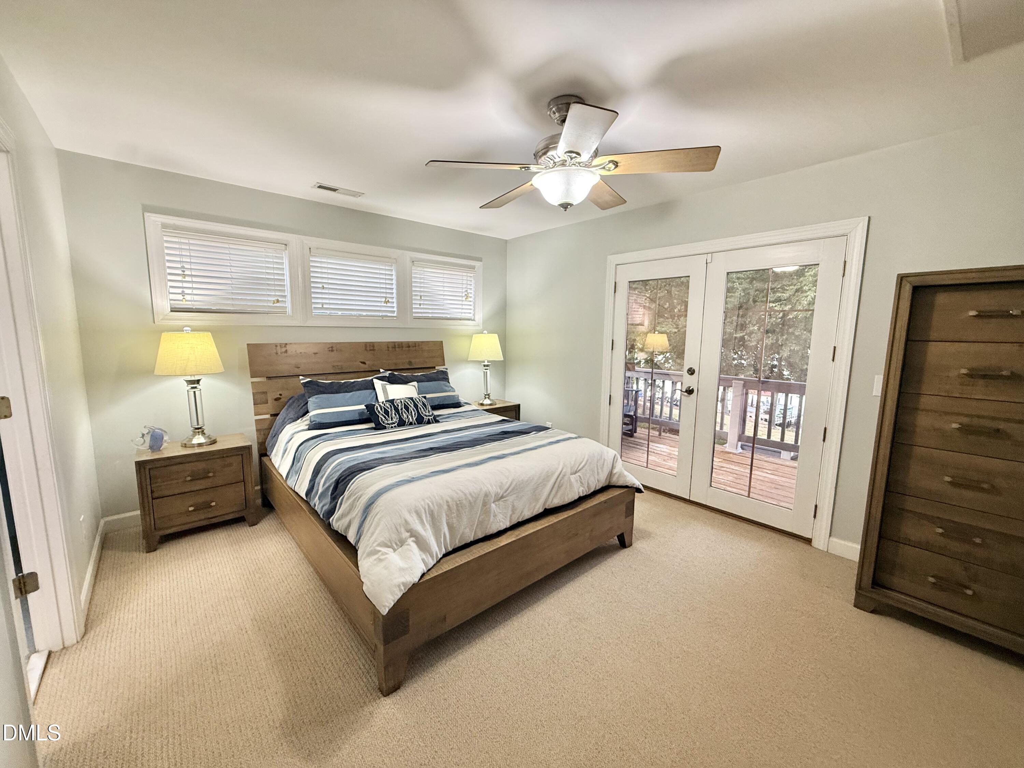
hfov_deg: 102.1
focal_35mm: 14
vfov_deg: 85.7
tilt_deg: -6.8
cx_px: 512
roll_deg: -0.5
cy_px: 384
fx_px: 414
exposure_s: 1/60
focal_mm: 2.22
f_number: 2.2
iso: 200
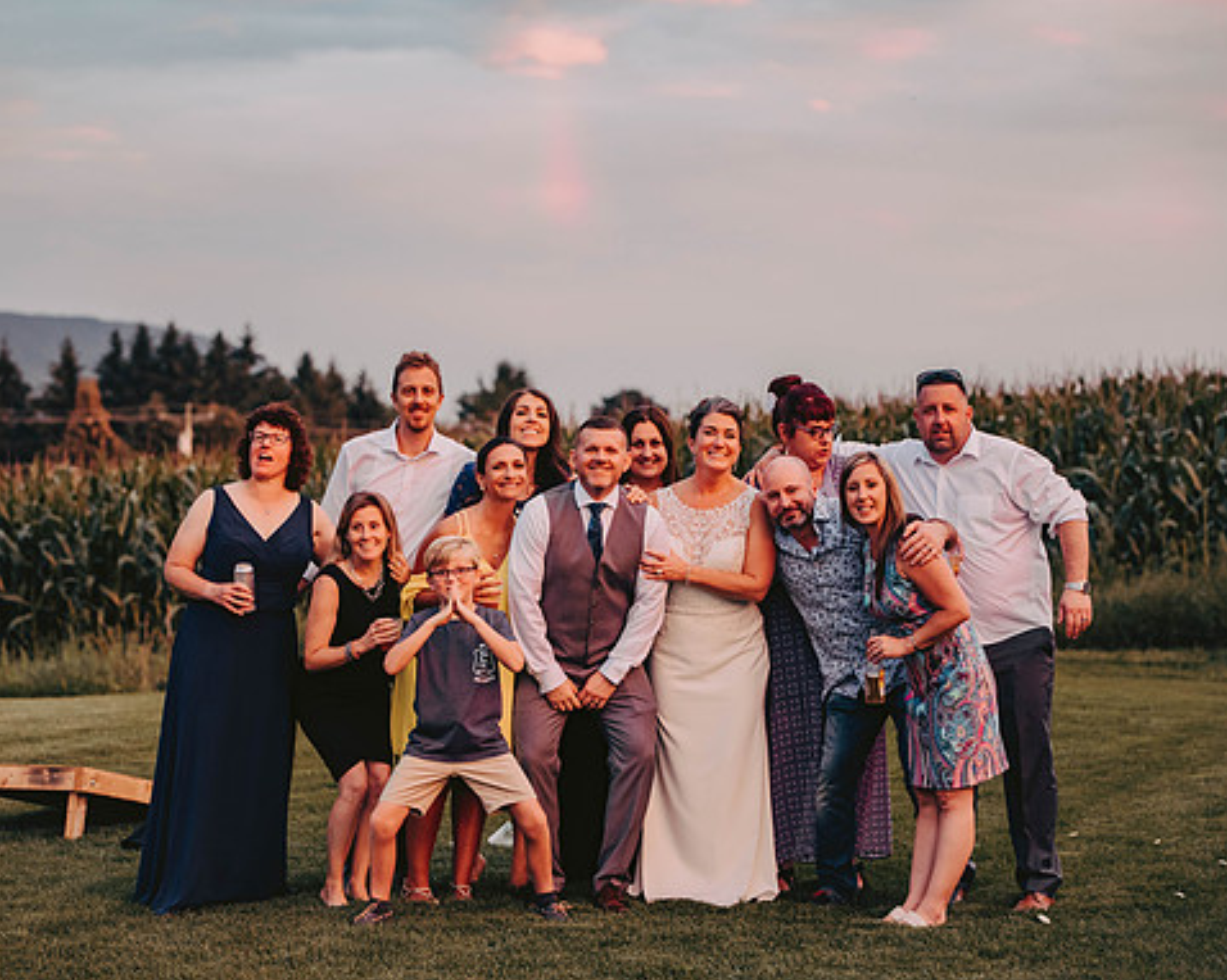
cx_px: 572
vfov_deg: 15.7
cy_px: 494
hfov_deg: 19.6
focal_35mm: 98
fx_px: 3557
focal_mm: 86
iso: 1000
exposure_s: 1/100
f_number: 2.8
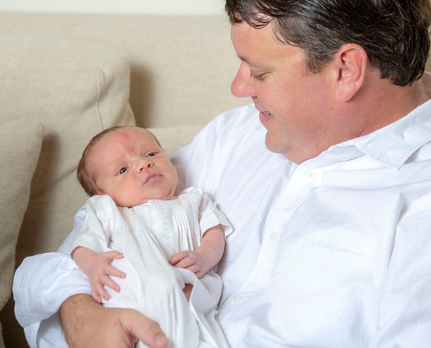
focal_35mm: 151
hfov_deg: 12.8
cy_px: 180
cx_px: 211
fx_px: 1927
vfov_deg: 10.3
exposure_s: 1/160
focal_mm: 120
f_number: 5.6
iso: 200
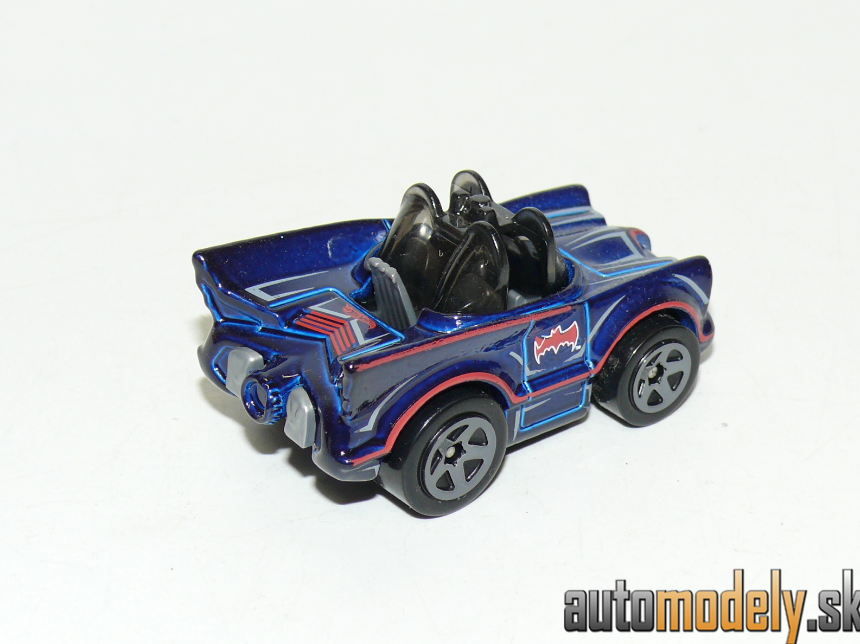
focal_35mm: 104
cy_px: 321
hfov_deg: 18.9
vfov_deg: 14.2
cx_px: 434
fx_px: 2583
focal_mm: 13.4
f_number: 4
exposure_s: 1/30
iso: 100
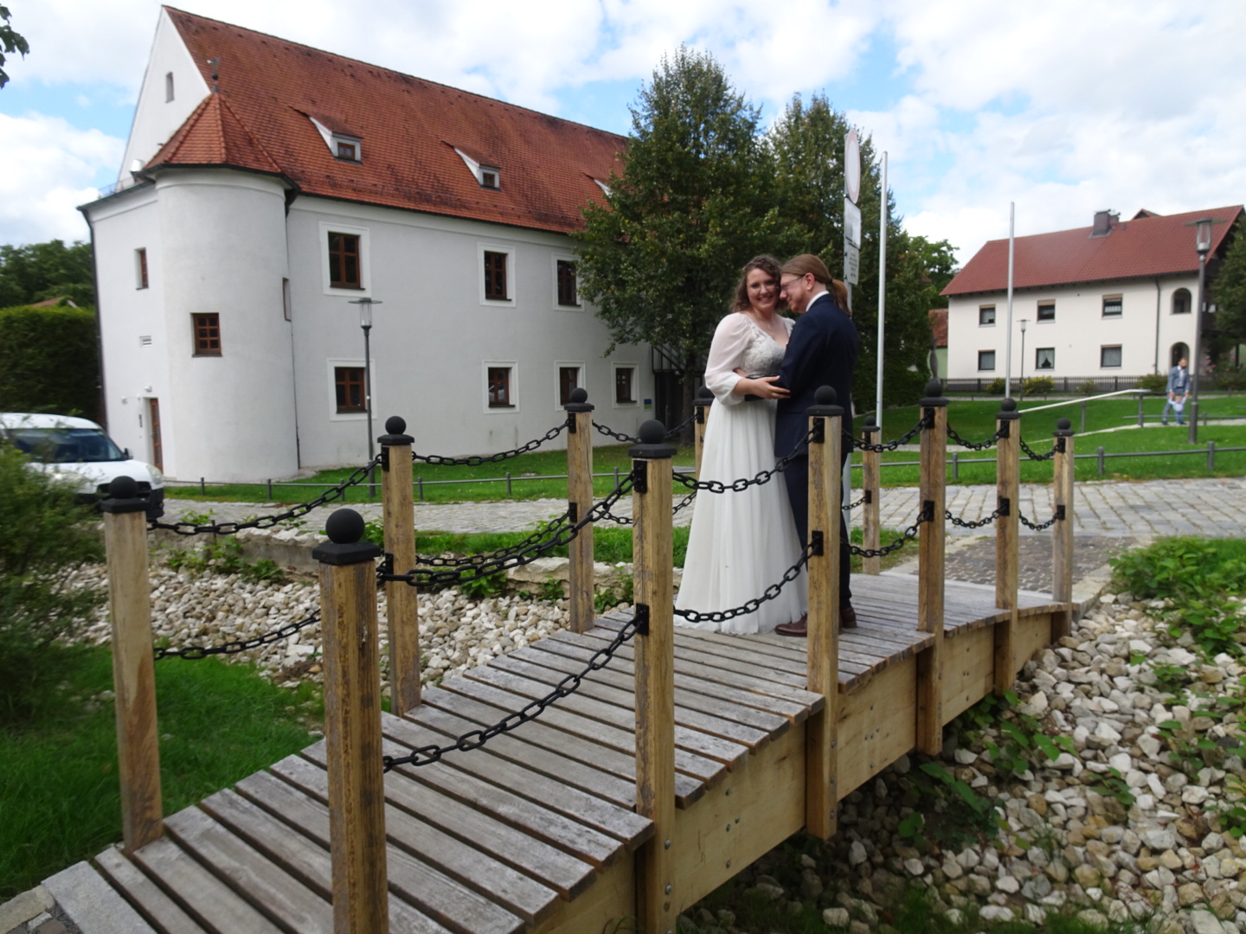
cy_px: 467
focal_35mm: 24
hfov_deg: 71.6
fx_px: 864
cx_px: 623
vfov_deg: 56.8
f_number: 3.5
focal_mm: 4.1
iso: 80
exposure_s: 1/500
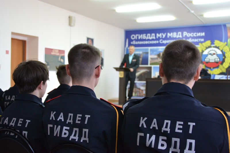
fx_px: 278
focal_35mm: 44
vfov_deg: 30.8
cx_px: 115
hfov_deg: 45.0
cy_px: 76
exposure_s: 1/60
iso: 1400
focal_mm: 29
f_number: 4
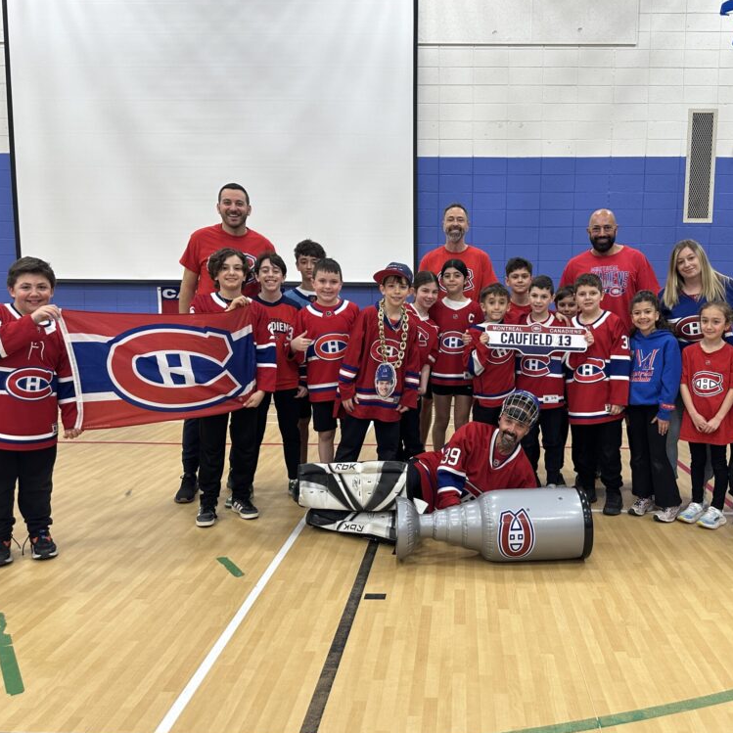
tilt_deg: -6.3
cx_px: 445
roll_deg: -0.6
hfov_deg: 55.2
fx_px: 695
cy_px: 365
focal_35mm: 29
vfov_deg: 55.6
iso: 160
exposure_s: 1/120
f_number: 1.78
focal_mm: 6.86
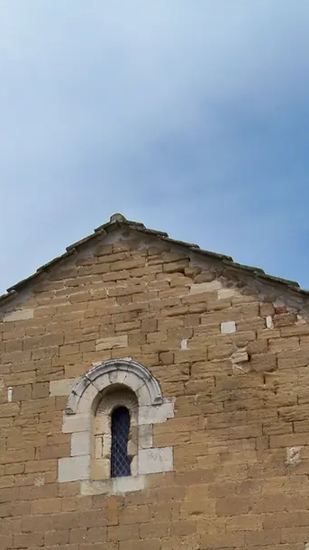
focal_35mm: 80
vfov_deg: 25.0
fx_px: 1166
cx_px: 167
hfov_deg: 15.1
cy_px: 572
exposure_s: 1/500
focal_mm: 6.2
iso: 100
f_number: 6.2
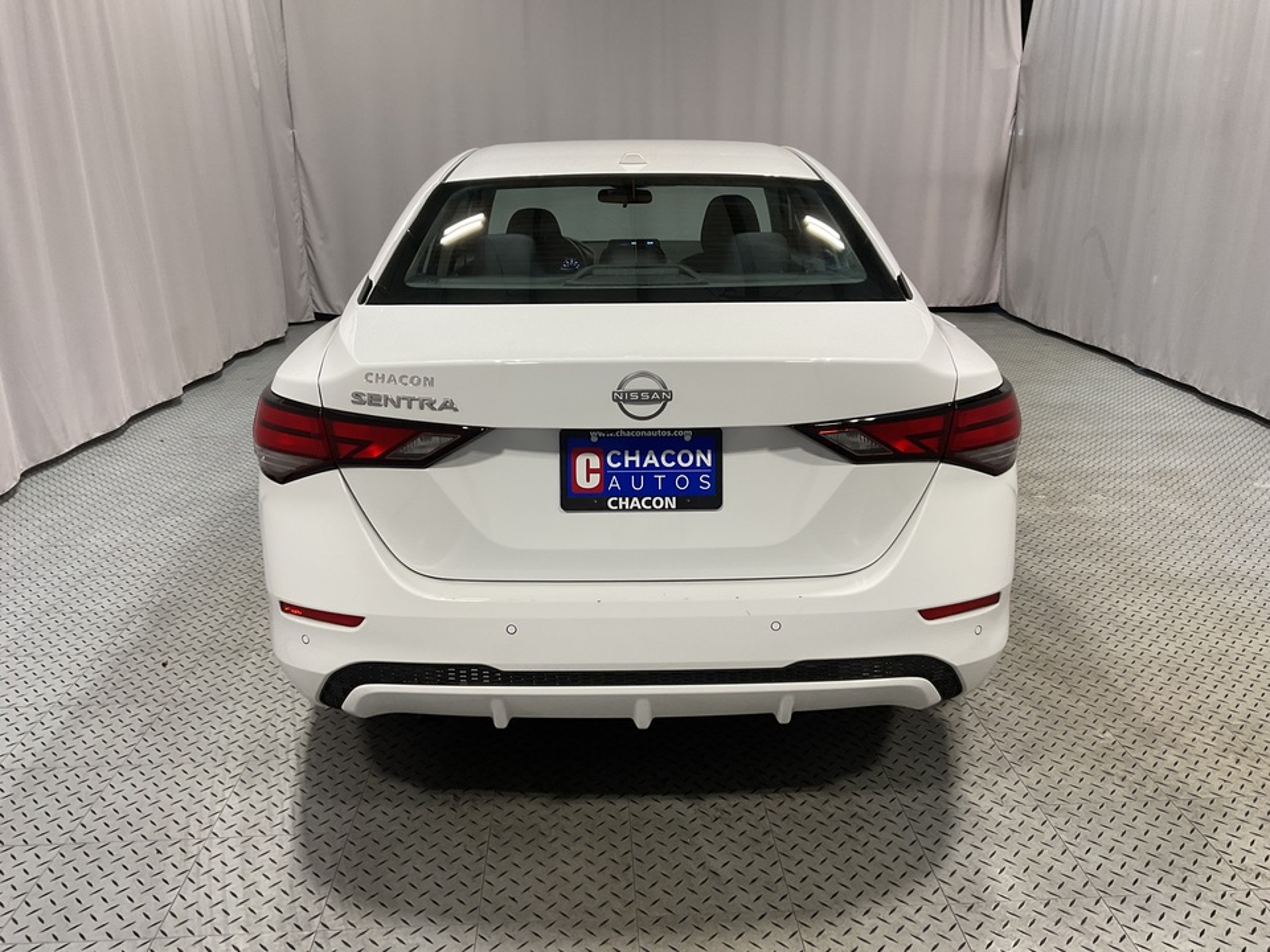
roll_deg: +0.6
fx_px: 1064
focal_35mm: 29
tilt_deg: -17.5
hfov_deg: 61.7
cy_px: 476
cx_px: 635
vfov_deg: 48.2
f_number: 1.8
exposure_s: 1/120
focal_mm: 3
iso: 64
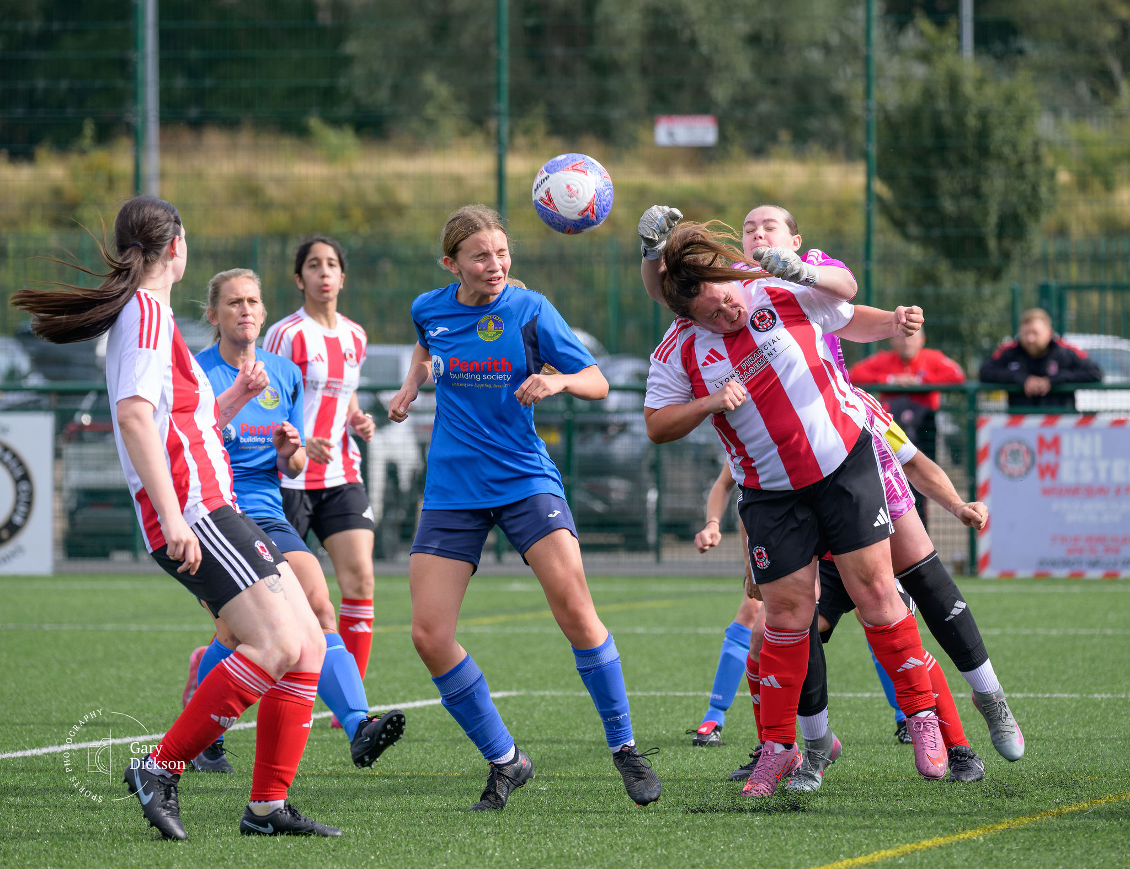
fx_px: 10797
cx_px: 644
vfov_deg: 4.6
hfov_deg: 6.0
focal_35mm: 328
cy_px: 357
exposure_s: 1/1600
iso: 560
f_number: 5
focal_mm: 240
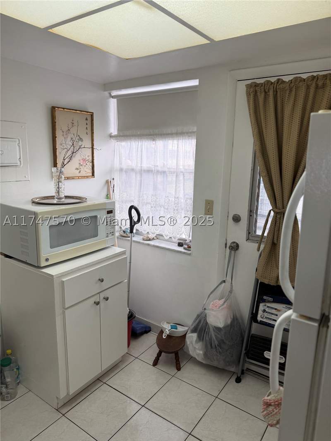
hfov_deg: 56.8
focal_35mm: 24
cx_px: 166
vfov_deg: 71.6
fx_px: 306
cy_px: 220
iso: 64
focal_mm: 6.76
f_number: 1.78
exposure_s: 1/174
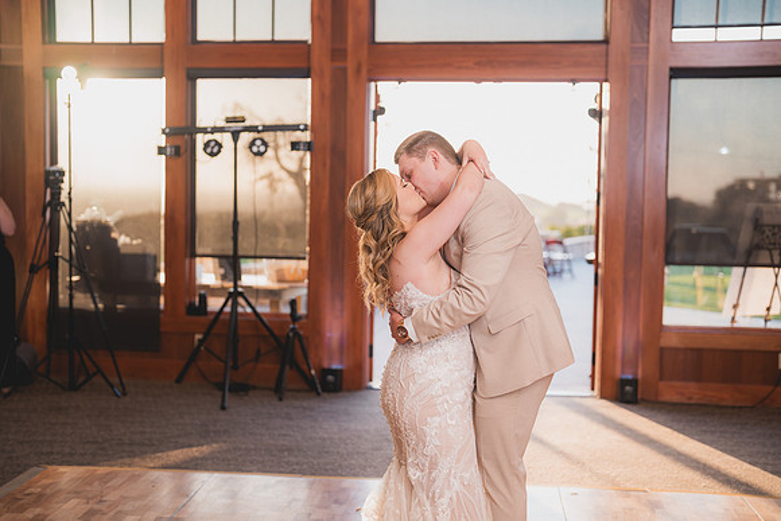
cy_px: 260
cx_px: 390
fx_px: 1085
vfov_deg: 27.0
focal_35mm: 50
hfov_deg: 39.6
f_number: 1.8
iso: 125
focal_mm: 50
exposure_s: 1/250
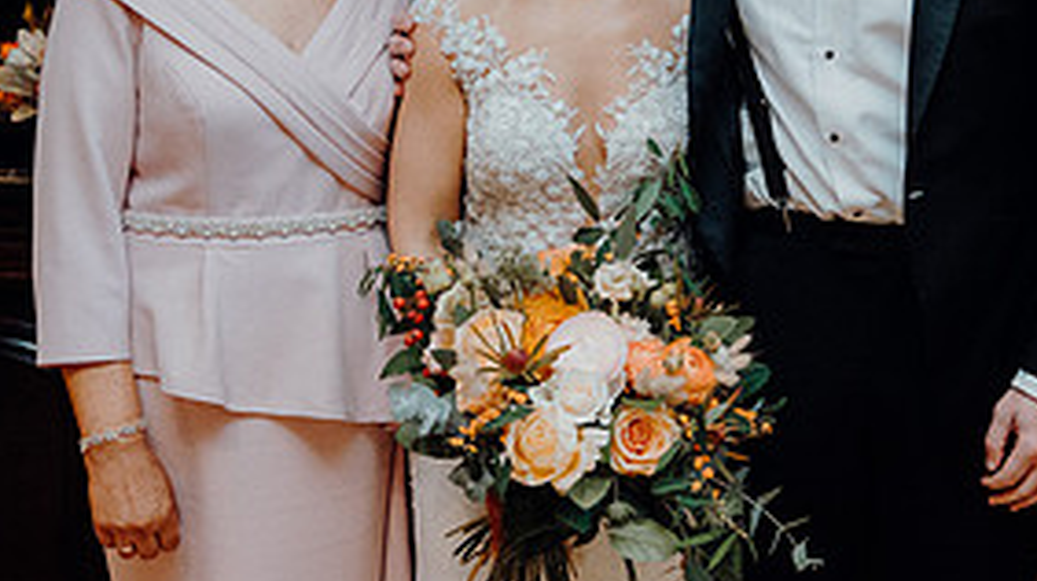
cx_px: 908
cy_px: 79
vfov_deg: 14.6
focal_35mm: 82
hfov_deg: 25.2
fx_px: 2253
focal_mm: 38
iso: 3200
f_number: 3.5
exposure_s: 1/160
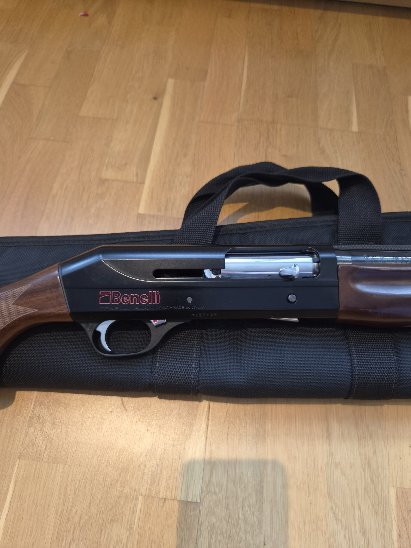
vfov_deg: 73.9
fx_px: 364
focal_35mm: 23
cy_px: 274
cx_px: 206
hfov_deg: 58.9
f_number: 1.8
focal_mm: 5.4
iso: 320
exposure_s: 1/100
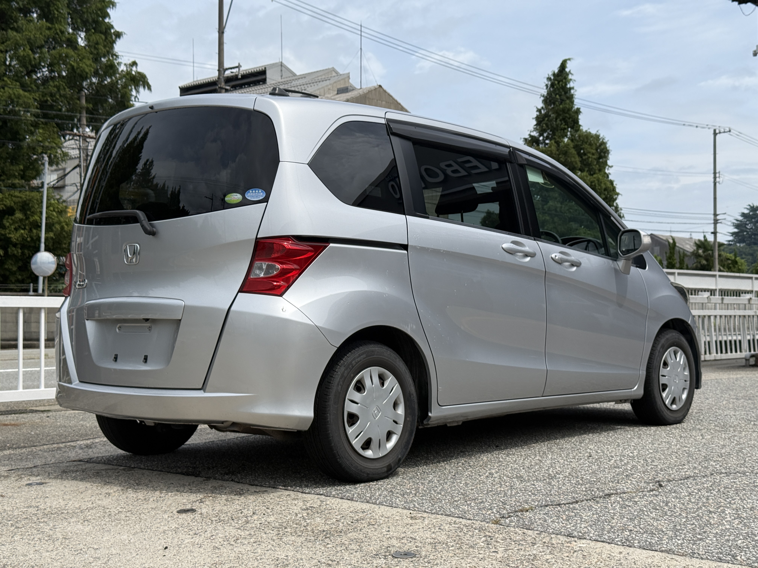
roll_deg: +0.3
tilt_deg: +1.3
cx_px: 379
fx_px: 1051
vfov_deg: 30.3
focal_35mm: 48
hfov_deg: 39.7
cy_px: 284
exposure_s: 1/5587
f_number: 1.78
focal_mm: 6.76
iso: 64
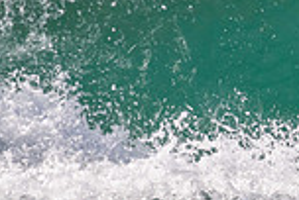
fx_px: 25348
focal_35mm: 3046
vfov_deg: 0.5
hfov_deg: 0.7
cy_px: 44
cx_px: 567
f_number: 11
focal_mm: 800
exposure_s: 1/2000
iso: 1800
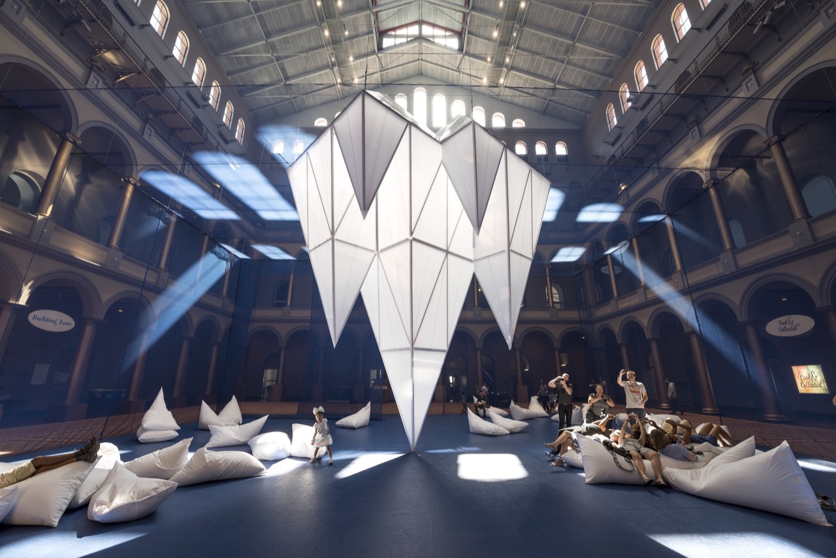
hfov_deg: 104.2
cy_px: 279
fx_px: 325
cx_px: 418
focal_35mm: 14
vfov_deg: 81.2
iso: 400
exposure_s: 1/50
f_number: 7.1
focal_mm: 14
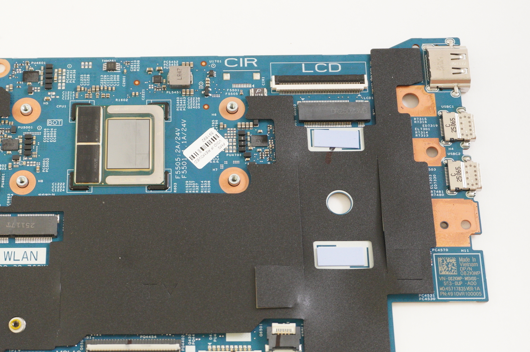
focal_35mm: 67
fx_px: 986
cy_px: 209
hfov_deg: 29.8
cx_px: 166
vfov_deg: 20.3
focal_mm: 28
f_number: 5.6
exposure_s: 1/30
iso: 1000
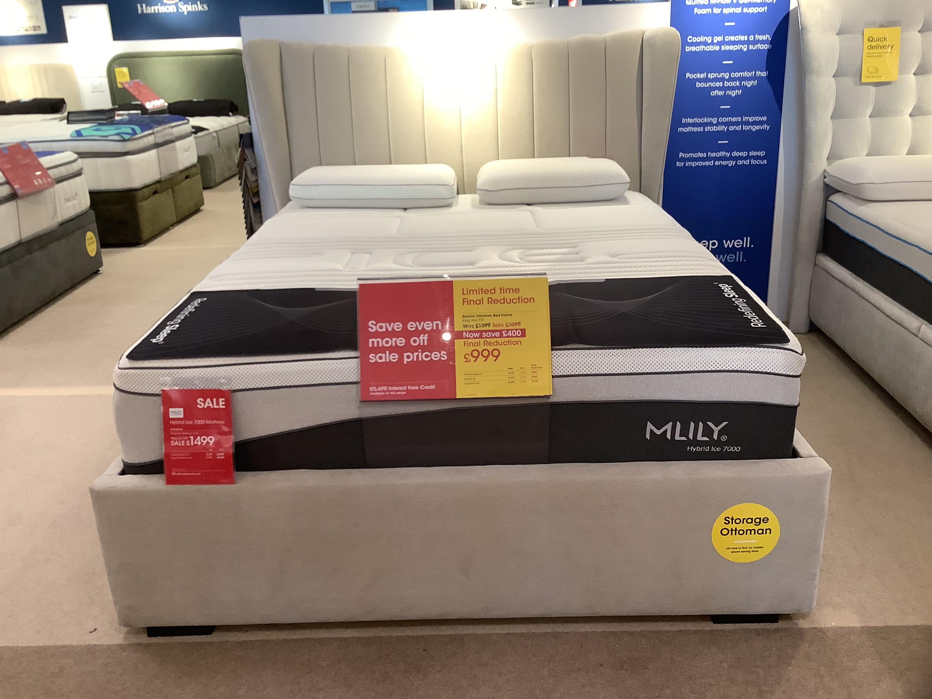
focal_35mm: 32
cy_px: 359
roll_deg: +1.2
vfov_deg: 44.2
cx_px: 469
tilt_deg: -21.2
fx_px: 862
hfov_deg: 56.8
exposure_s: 1/50
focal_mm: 3.3
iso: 125
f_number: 2.4
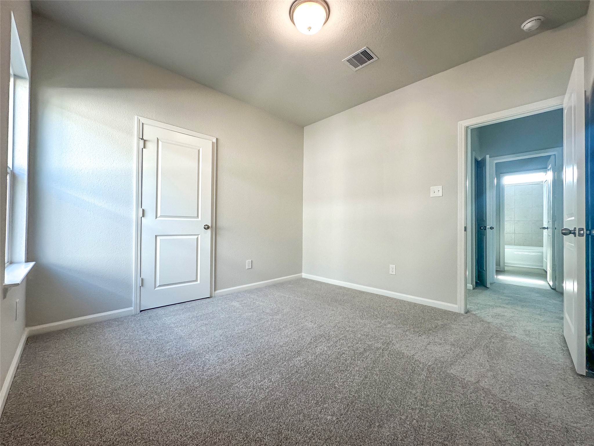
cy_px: 223
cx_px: 297
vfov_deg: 85.7
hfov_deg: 102.1
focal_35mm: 14
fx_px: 240
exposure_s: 1/120
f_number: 2.2
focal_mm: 2.22
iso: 160
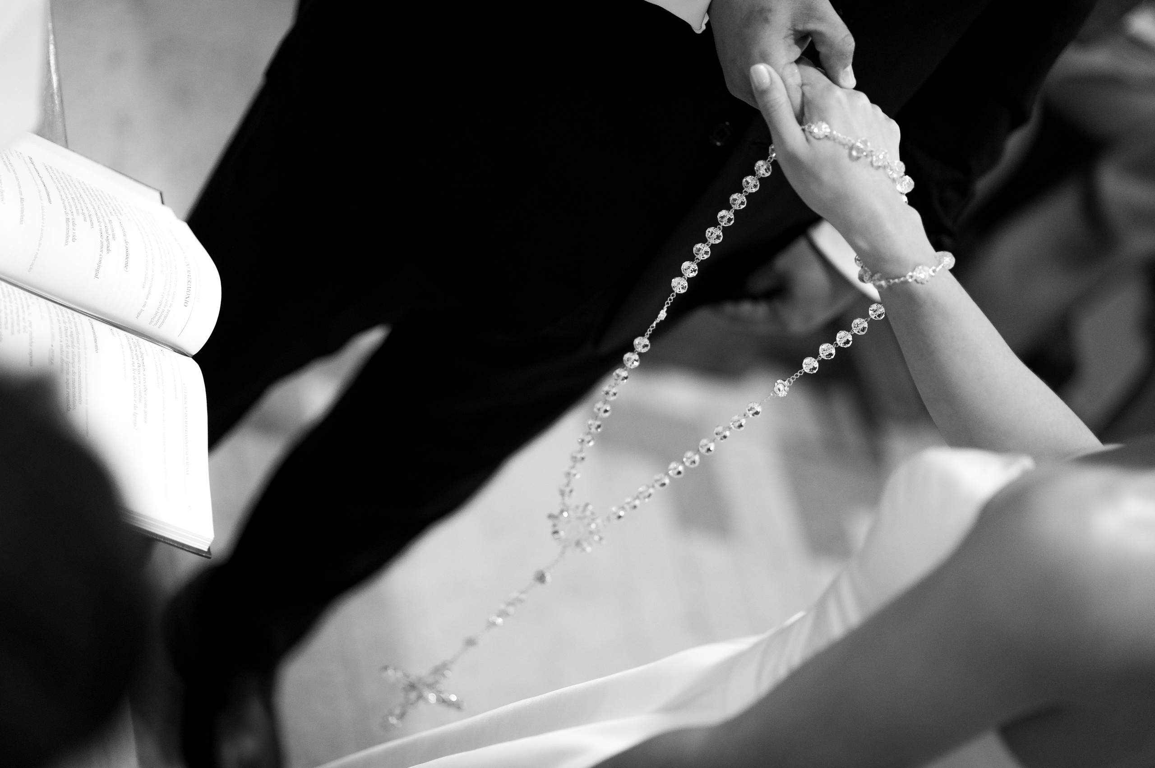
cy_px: 384
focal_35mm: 85
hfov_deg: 23.9
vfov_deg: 16.0
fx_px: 2725
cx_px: 578
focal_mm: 85
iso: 1600
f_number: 2
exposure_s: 1/320
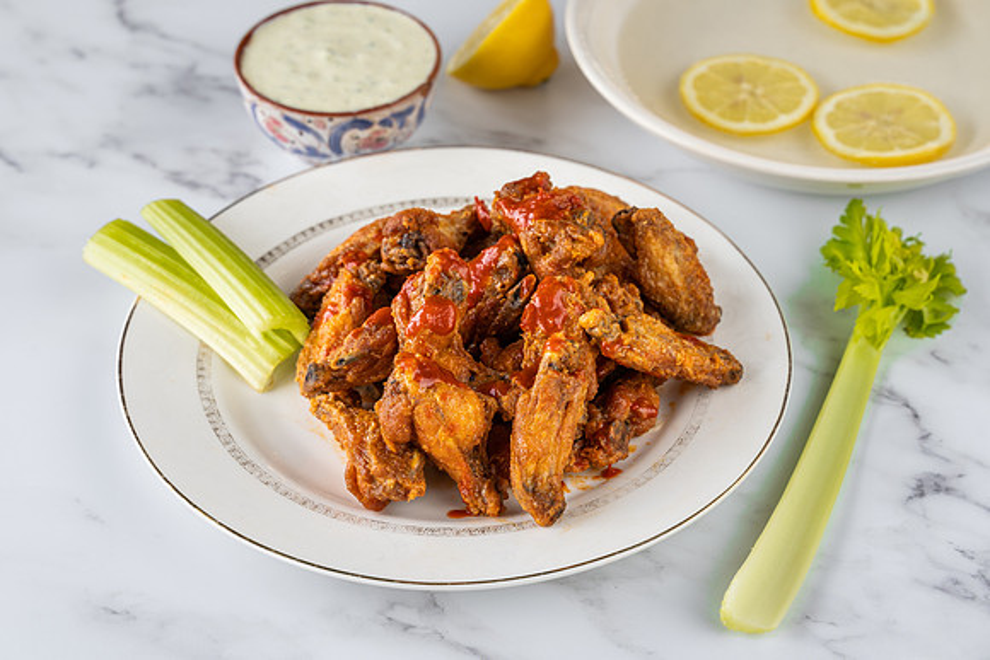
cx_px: 495
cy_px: 330
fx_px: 2147
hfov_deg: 26.0
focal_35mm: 78
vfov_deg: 17.5
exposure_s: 1/8
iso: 100
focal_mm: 75
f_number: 7.1
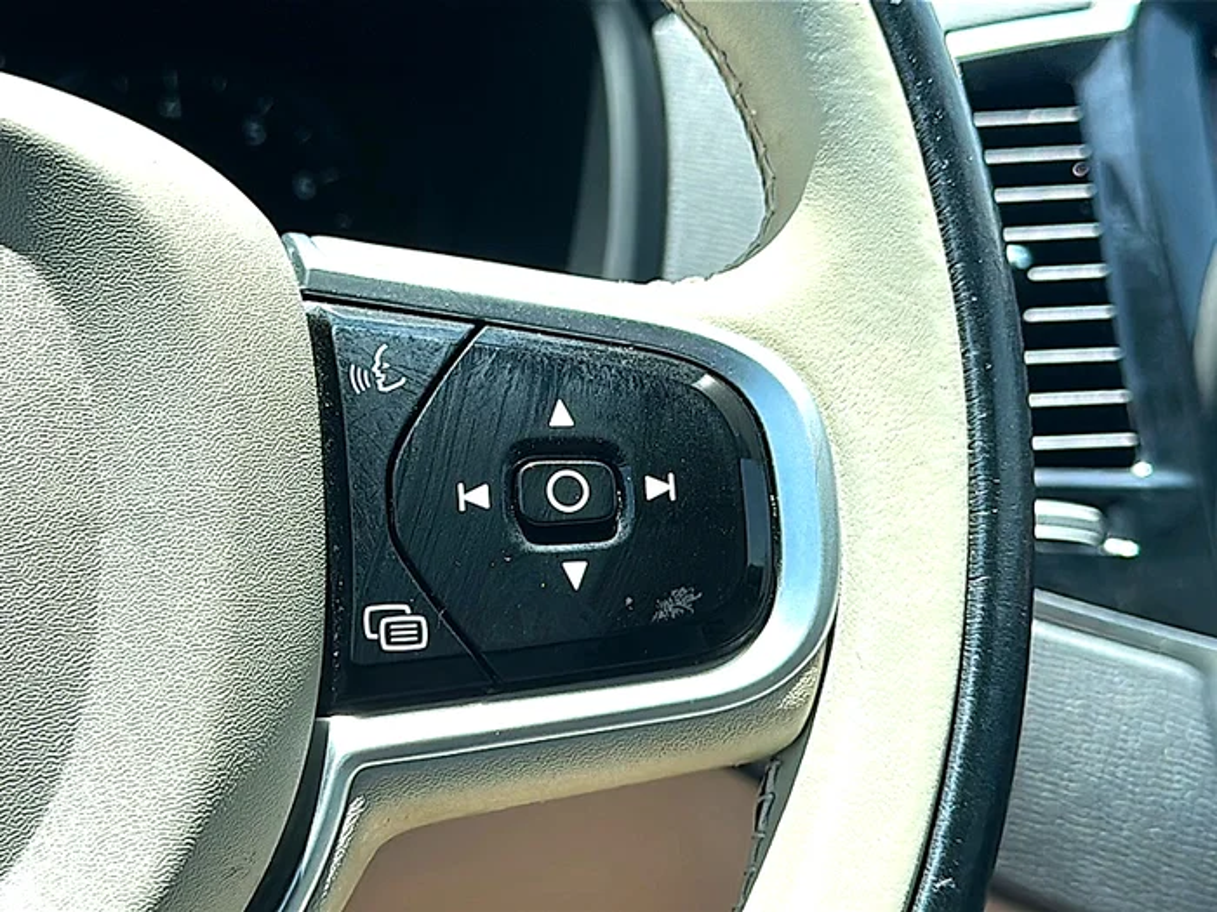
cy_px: 456
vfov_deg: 31.5
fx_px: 1617
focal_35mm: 46
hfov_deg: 41.2
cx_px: 608
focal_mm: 6.86
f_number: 1.78
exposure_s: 1/1645
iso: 80
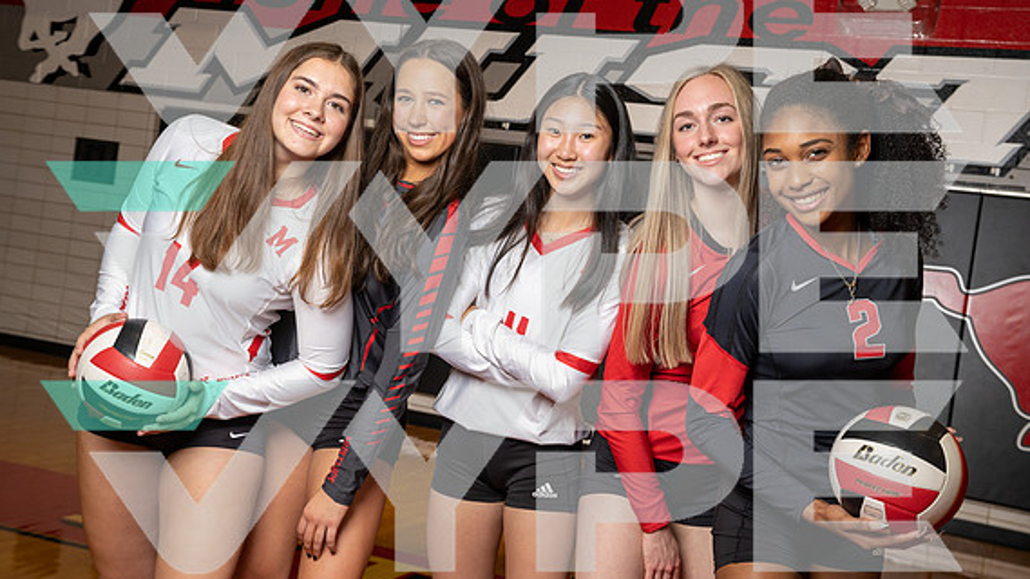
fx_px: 1284
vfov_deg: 25.4
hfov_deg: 43.7
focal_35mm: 47
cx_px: 507
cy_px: 258
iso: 640
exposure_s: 1/250
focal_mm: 44
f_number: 6.3
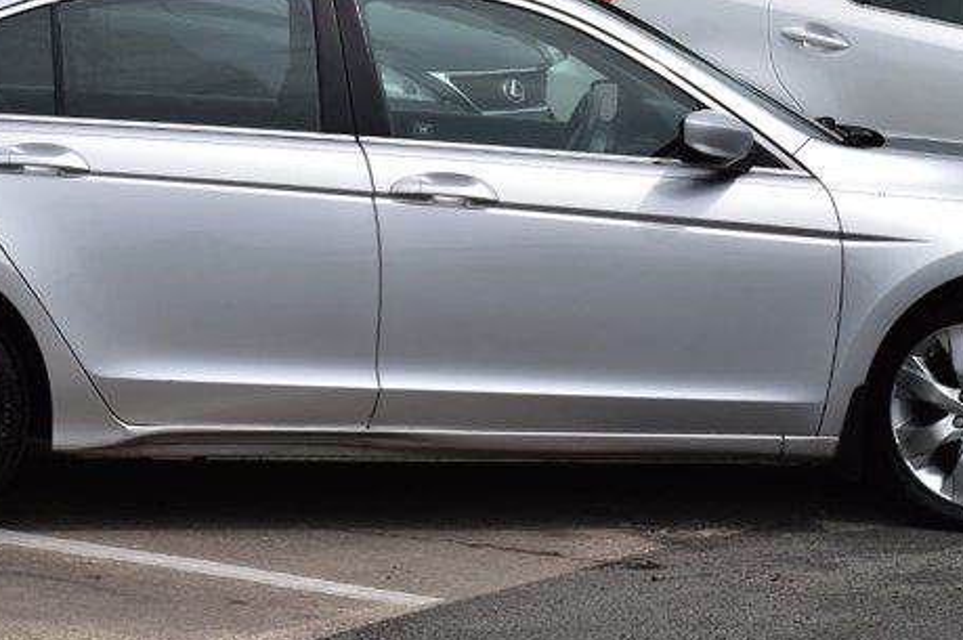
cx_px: 338
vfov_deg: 10.2
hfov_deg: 15.3
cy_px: 227
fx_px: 3581
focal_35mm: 134
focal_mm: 40
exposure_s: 1/500
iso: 200
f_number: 11
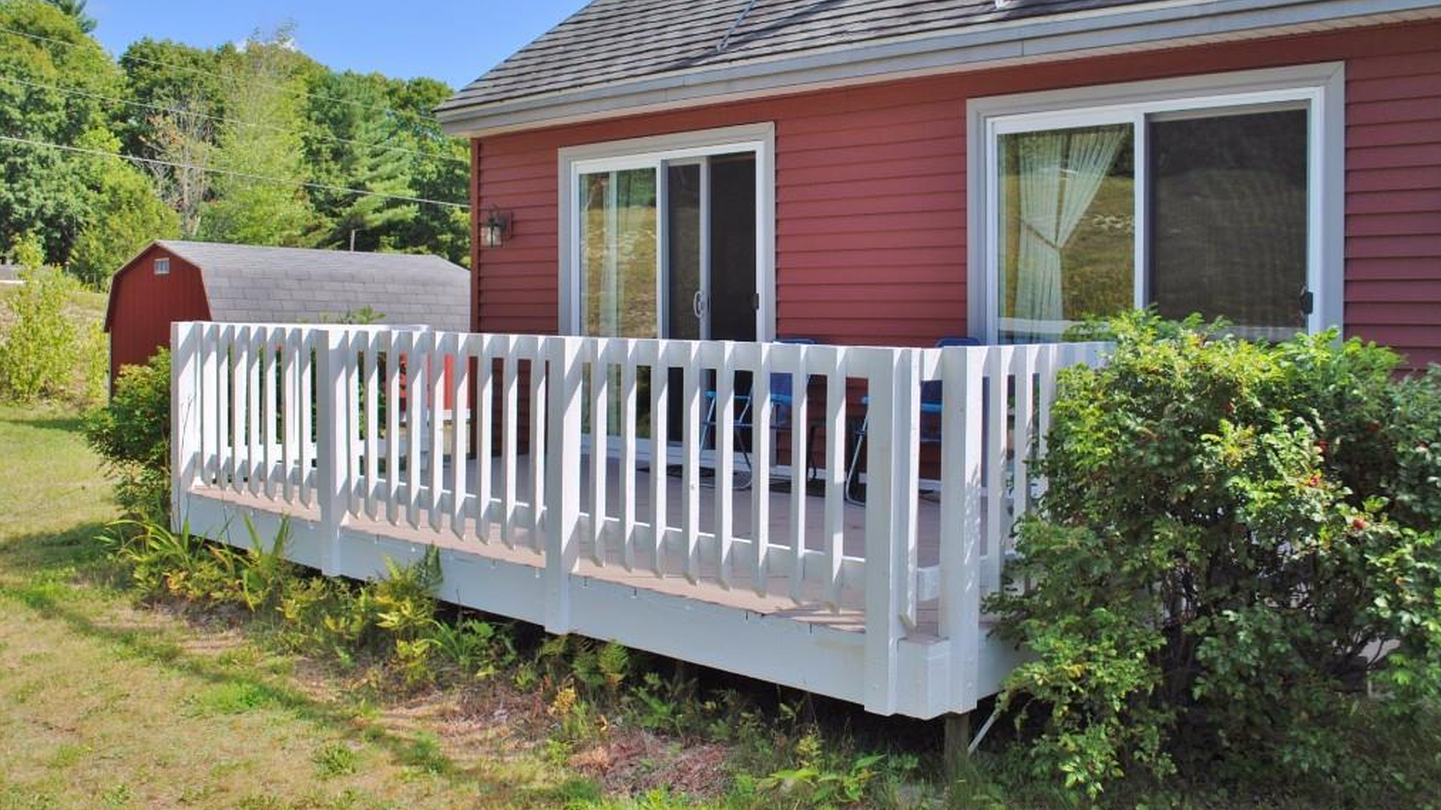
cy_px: 337
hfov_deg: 56.6
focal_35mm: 35
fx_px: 1337
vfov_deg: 33.6
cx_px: 728
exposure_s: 1/250
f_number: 8
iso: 100
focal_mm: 22
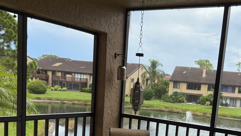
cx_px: 166
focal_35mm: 45
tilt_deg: -7.7
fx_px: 288
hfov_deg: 44.6
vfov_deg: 25.6
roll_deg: -4.1
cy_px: 124
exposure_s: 1/1522
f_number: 1.78
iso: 100
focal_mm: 6.76
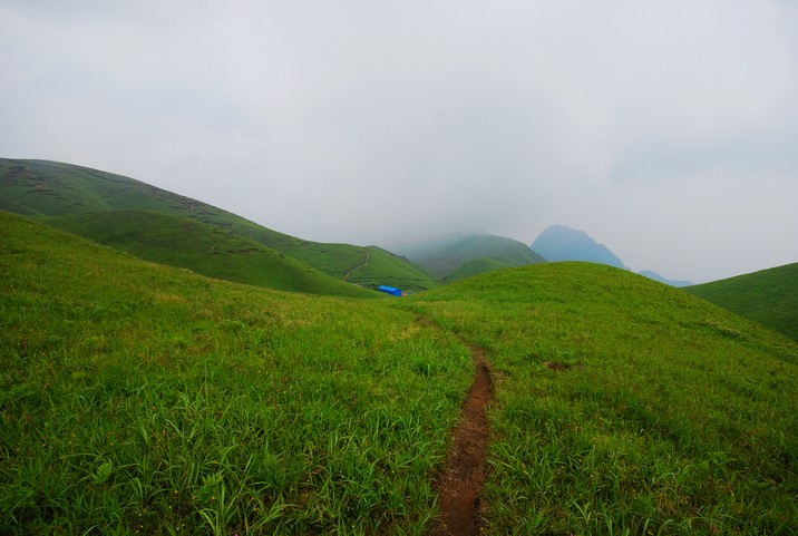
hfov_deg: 100.3
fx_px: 333
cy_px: 268
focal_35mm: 15
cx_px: 399
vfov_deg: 77.6
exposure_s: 1/80
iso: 100
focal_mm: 10
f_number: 9
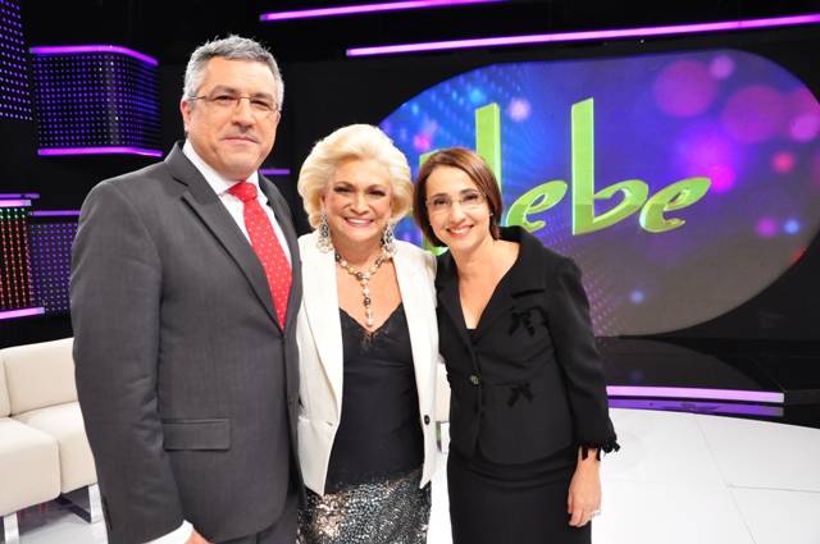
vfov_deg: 39.9
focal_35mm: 33
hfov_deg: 57.3
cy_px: 272
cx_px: 410
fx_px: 751
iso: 1400
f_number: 3.8
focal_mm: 22
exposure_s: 1/125
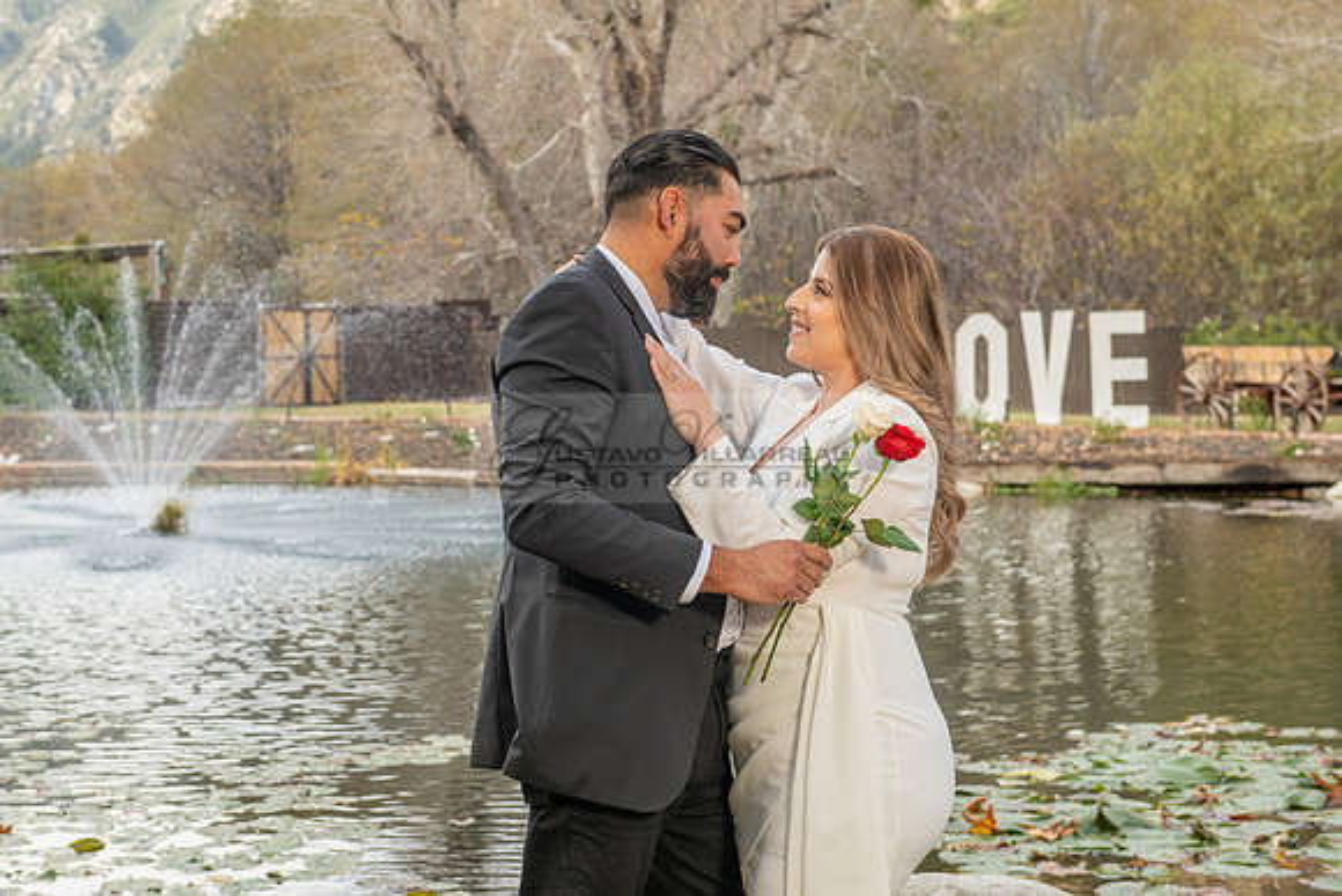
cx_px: 558
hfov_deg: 30.5
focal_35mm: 66
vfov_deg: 20.6
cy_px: 430
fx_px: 2458
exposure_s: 1/125
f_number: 5.6
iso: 200
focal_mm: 55
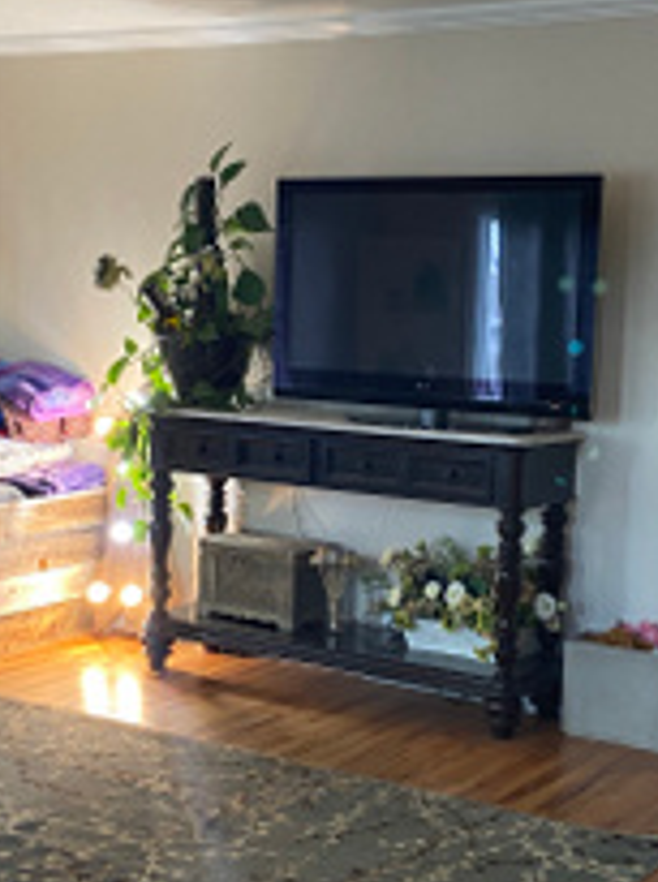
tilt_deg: -5.8
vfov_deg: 31.7
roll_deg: -1.2
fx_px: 1551
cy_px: 456
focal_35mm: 61
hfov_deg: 23.9
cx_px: 361
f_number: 1.8
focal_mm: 4.25
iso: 200
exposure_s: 1/60
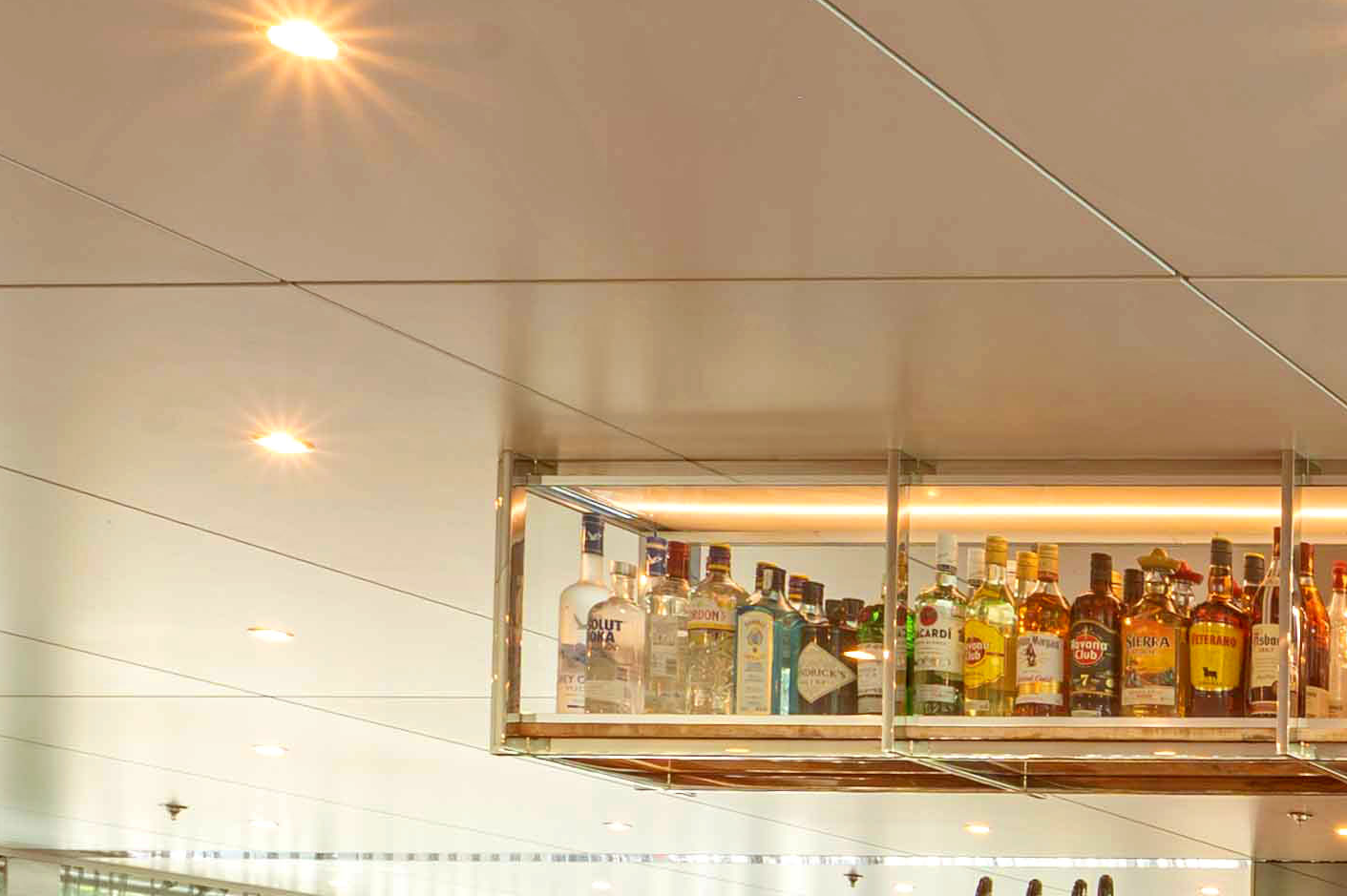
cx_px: 2303
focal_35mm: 60
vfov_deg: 20.4
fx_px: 2244
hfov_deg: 22.7
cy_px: 1198
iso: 100
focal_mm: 14
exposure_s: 1
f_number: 11
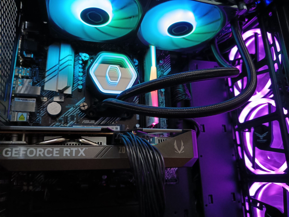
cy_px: 108
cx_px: 144
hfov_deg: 67.3
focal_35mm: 26
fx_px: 217
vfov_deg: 53.1
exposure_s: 1/176
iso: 2000
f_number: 1.8
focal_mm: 4.84
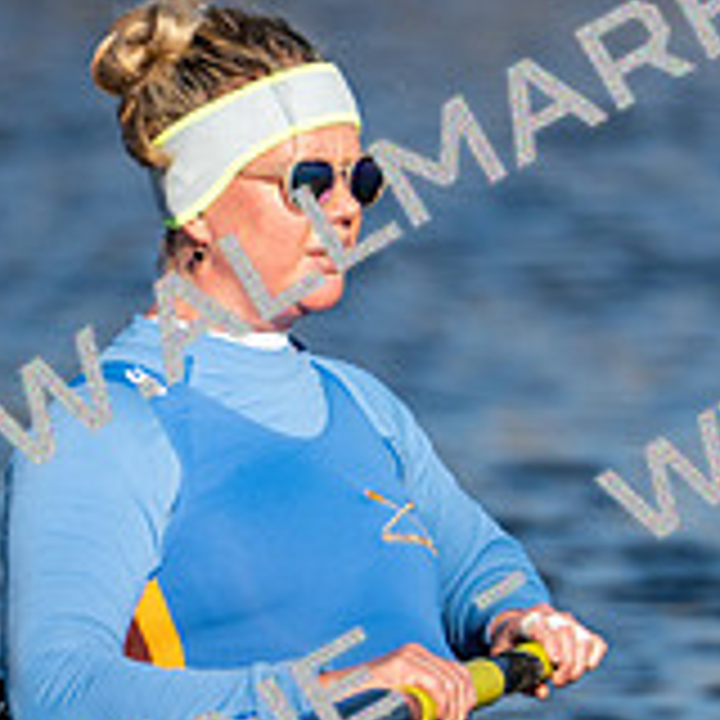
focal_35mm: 1845
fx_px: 43417
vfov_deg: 1.0
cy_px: 614
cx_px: 270
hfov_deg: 1.0
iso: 320
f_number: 6.3
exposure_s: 1/2000
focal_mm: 600
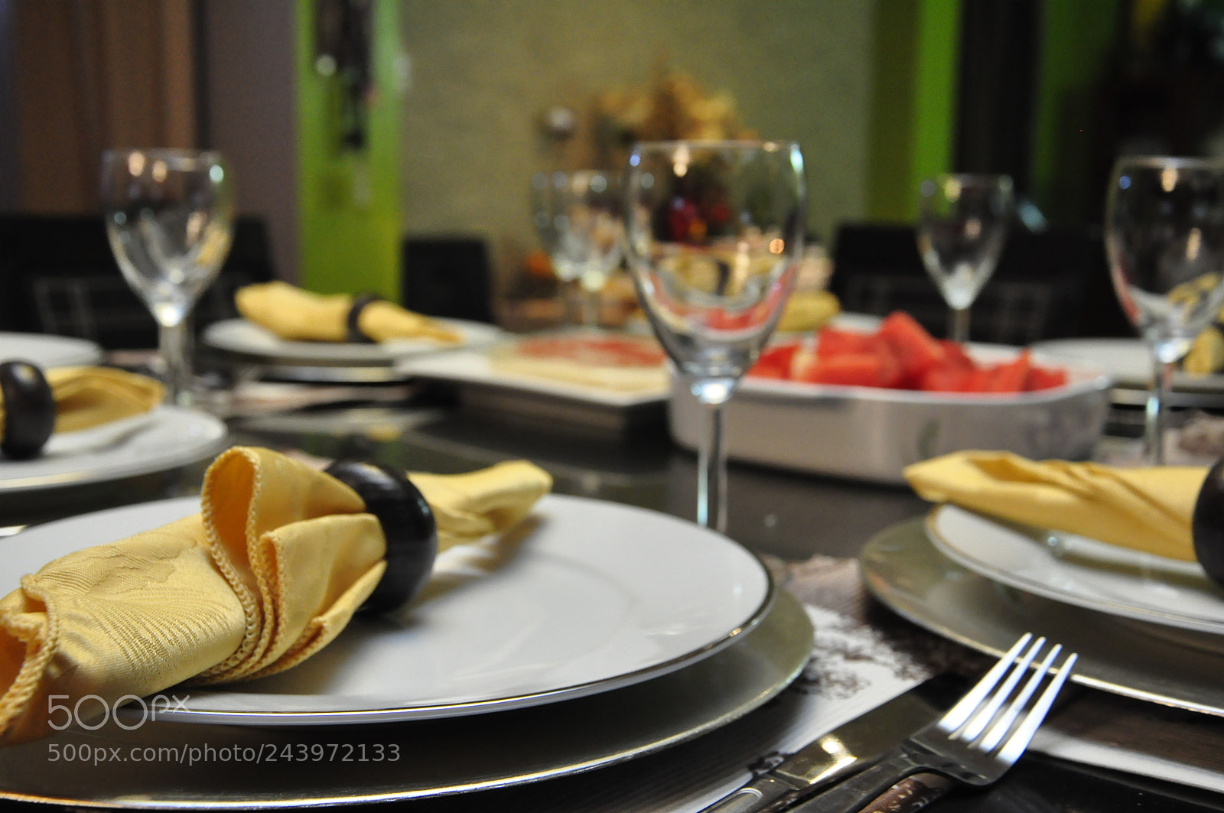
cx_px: 612
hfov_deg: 43.6
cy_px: 406
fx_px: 1528
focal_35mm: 45
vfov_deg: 29.8
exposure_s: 1/13
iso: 1600
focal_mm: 30
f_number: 6.3
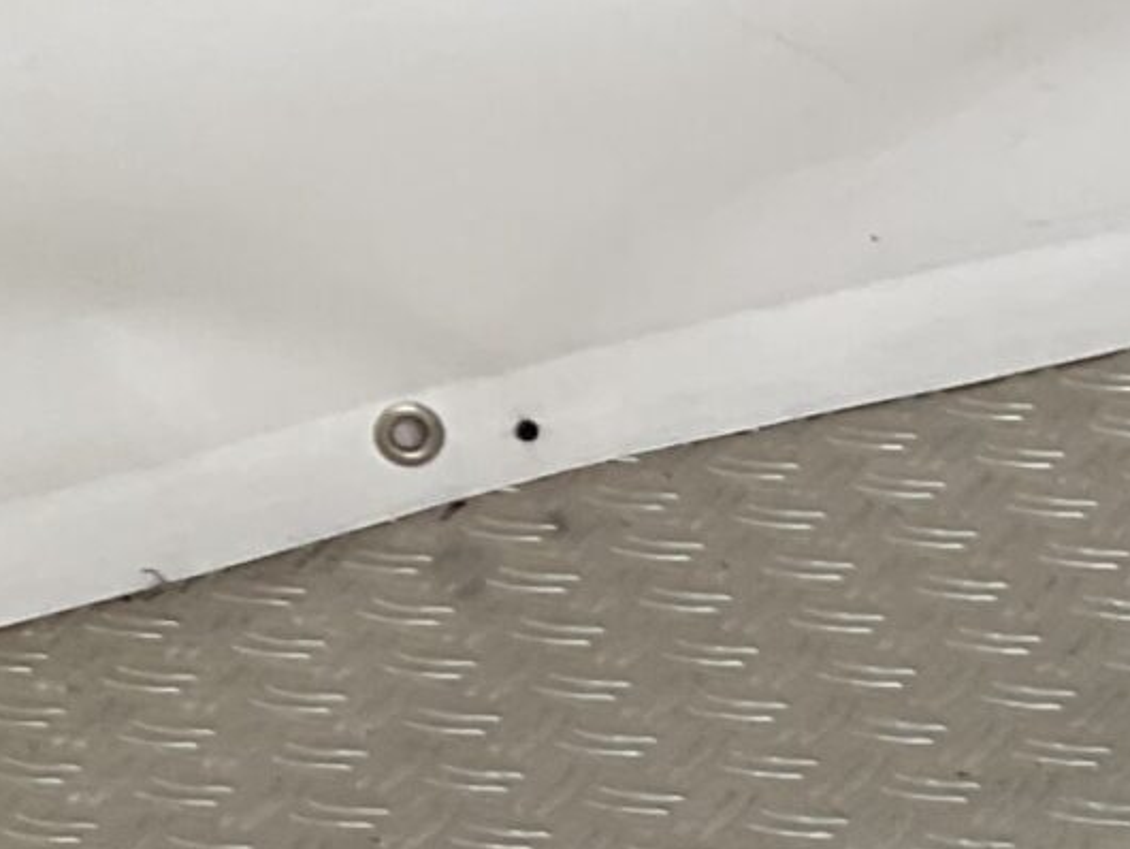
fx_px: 4572
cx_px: 2345
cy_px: 1858
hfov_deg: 12.3
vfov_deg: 9.7
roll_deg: +2.0
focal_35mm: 140
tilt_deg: -44.9
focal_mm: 3
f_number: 1.8
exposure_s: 1/191
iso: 16
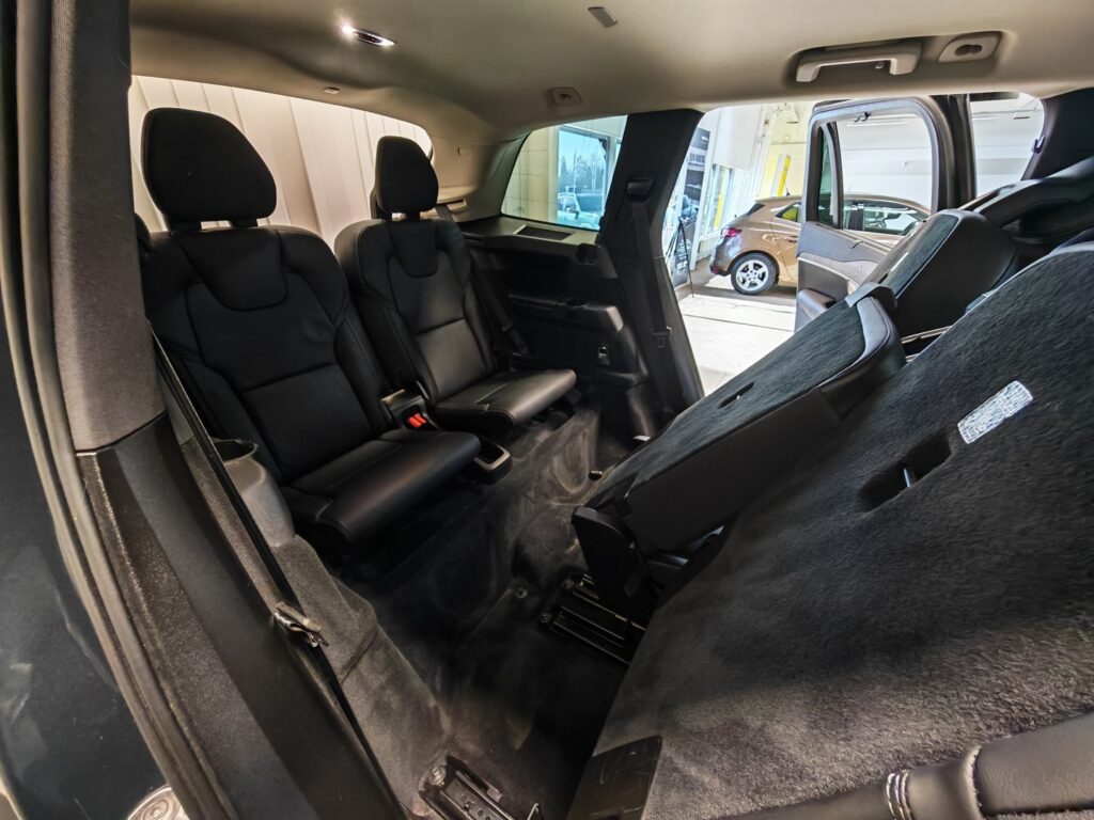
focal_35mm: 13
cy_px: 410
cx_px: 547
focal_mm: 1.82
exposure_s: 1/25
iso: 500
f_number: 2
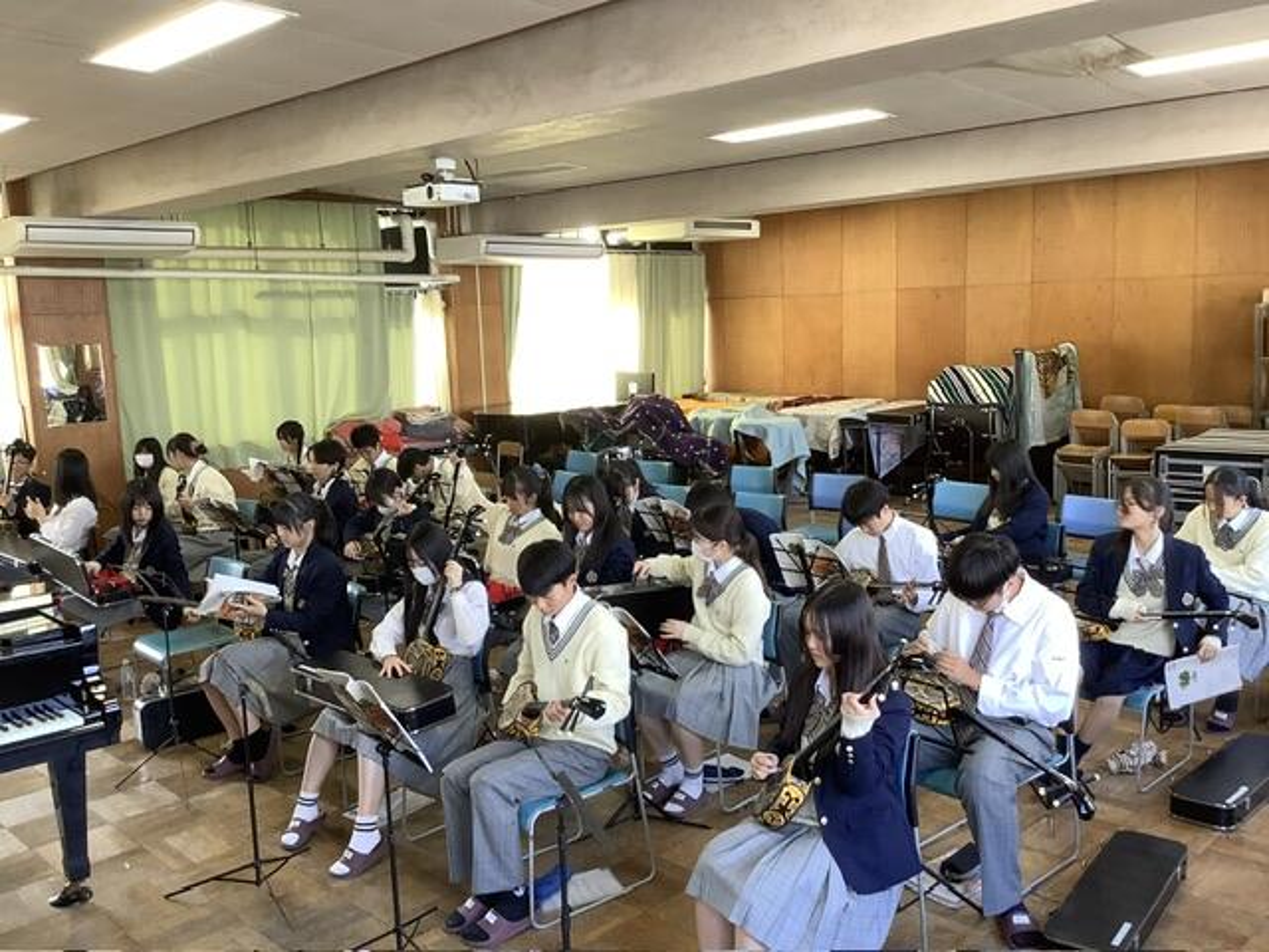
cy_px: 476
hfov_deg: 58.4
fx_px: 1136
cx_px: 634
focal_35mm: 31
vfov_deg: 45.4
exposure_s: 1/60
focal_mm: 3.3
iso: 80
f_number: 2.4
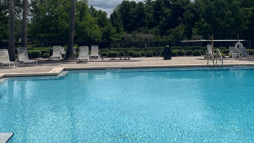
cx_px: 188
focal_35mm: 49
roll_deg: -0.6
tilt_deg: +1.6
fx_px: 330
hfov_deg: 41.0
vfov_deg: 24.1
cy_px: 29
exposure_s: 1/9174
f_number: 1.6
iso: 32
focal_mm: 5.1
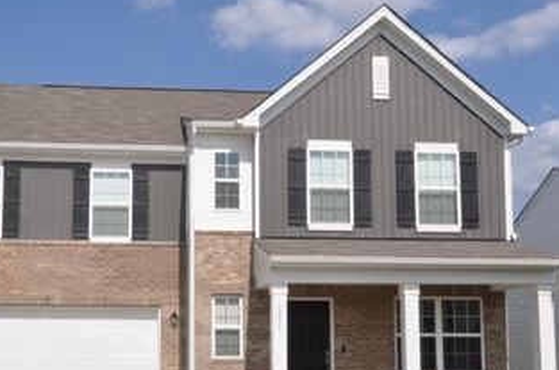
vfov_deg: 27.5
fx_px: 743
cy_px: 277
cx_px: 198
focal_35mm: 48
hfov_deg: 40.8
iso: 400
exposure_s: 1/160
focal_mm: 20
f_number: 6.3
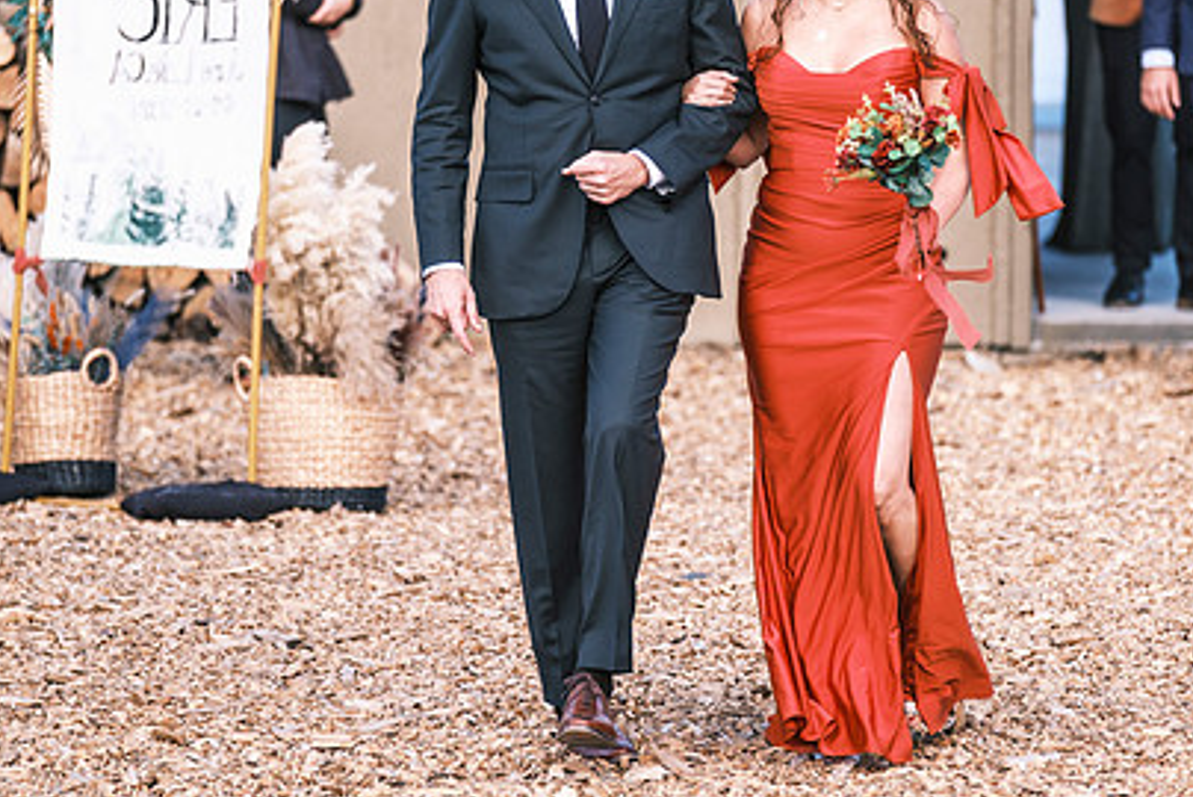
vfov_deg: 4.7
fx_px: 9617
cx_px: 729
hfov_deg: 7.1
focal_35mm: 290
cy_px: 294
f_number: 2.8
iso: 400
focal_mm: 134.4
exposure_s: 1/800
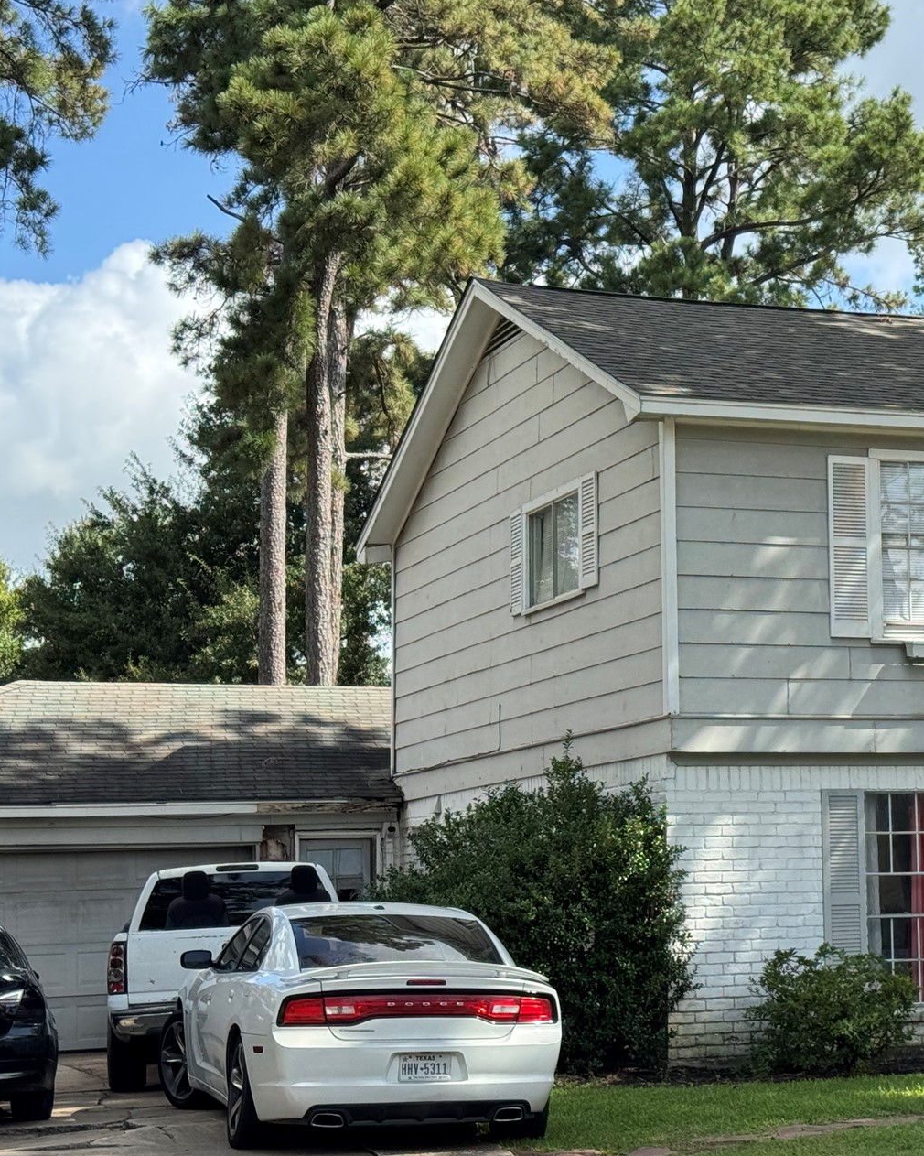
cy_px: 619
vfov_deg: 25.1
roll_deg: +0.3
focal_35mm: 76
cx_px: 861
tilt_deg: +7.2
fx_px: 2599
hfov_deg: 19.7
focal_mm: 6.76
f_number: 1.78
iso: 64
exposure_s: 1/1560
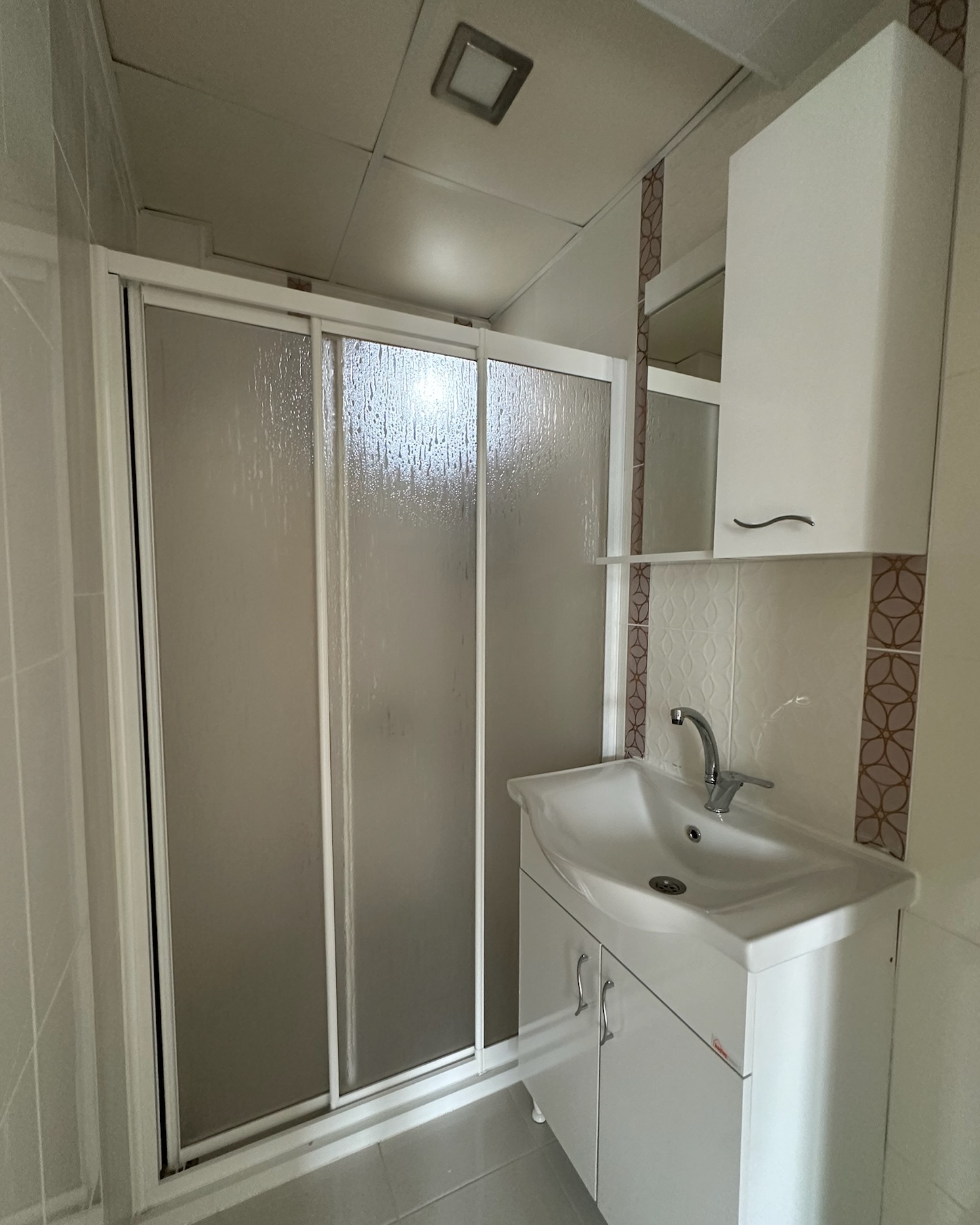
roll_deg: -1.5
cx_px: 482
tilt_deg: -3.7
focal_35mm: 15
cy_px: 629
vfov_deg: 96.8
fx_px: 544
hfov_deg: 84.0
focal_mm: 2.22
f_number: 2.2
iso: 400
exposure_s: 1/60
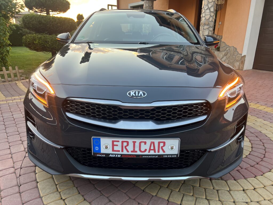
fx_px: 205
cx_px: 136
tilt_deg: -17.3
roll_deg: -1.6
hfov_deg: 67.3
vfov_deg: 53.1
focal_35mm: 26
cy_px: 102
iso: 80
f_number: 1.5
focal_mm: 5.7
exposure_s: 1/121
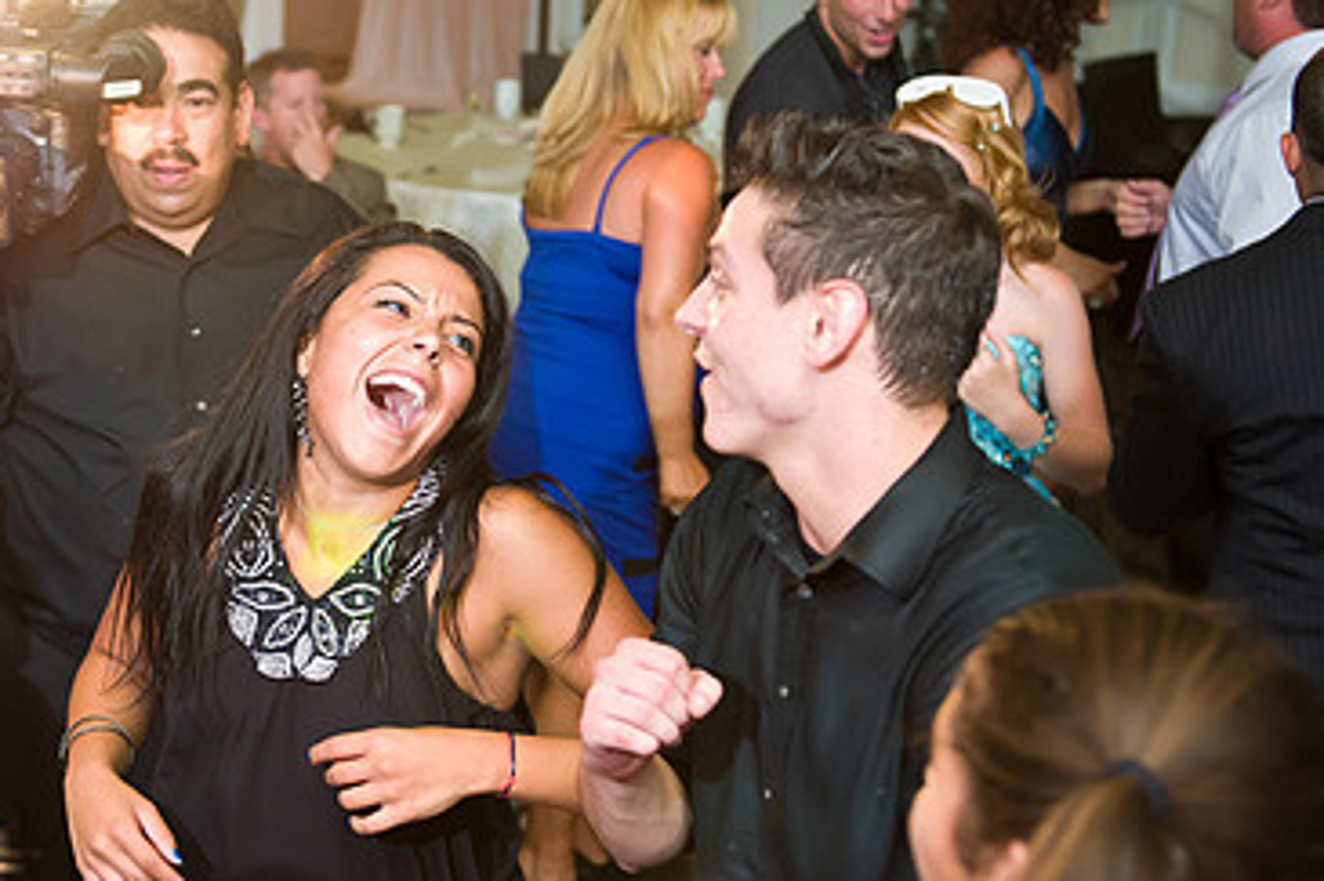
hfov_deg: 28.5
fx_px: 2573
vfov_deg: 19.4
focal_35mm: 70
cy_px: 399
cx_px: 363
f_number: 3.2
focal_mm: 44
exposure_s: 1/125
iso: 1600
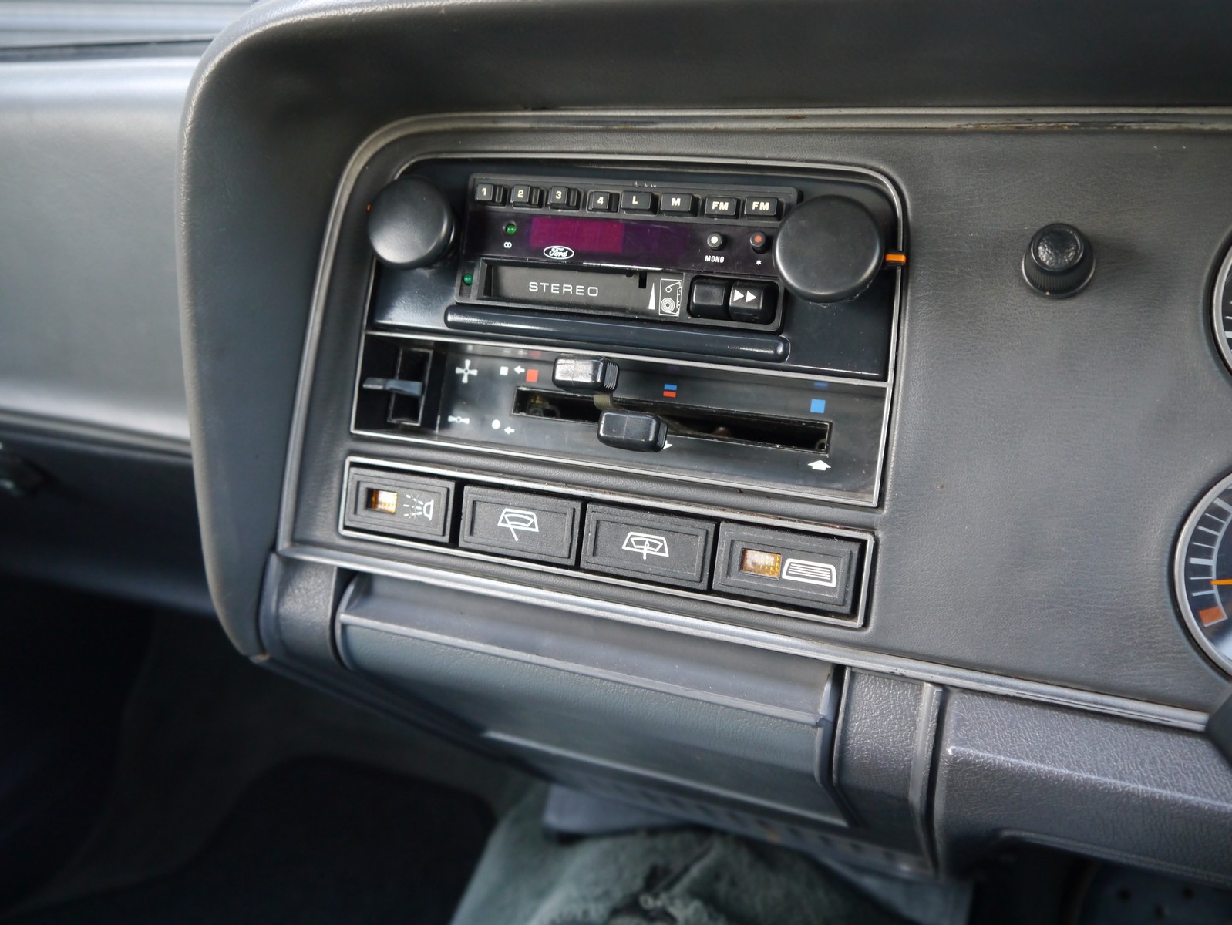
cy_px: 462
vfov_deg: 44.2
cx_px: 616
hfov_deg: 56.8
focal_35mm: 32
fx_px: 1139
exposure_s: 1/15
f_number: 3.8
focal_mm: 16
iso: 800
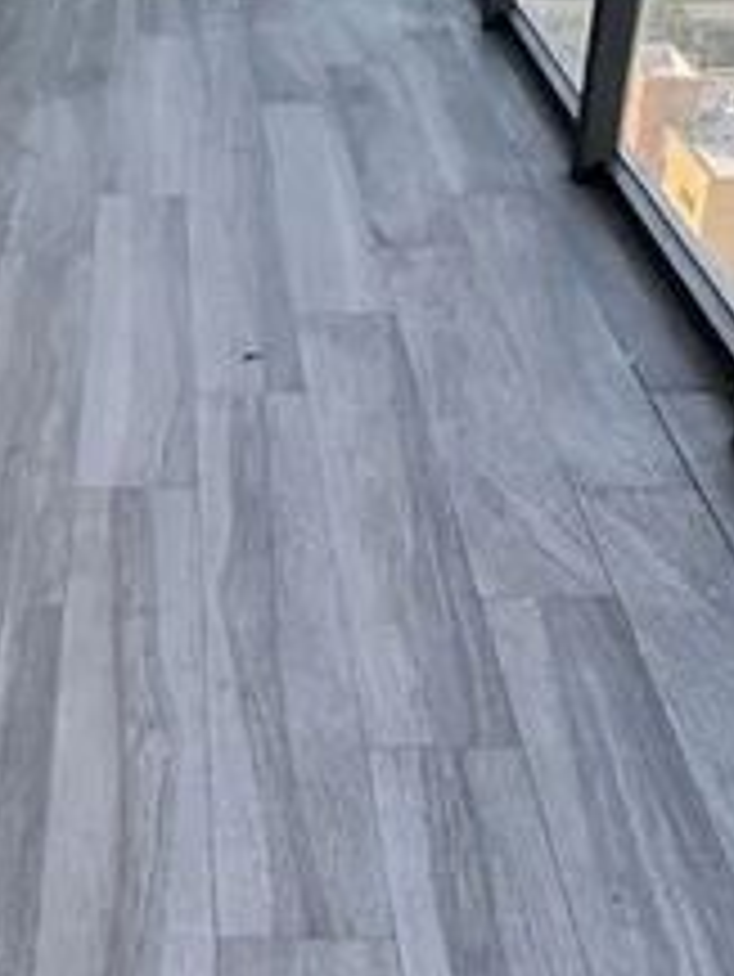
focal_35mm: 55
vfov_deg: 34.9
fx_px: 1553
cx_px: 108
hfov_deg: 25.9
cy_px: 416
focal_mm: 2.22
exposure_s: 1/126
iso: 40
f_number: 2.2
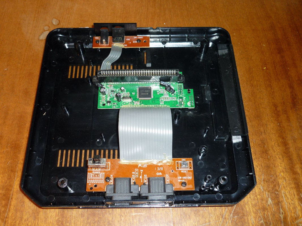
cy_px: 113
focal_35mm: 33
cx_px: 151
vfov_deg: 42.9
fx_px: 288
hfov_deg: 55.4
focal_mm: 5.5
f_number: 2.8
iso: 100
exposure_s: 1/30
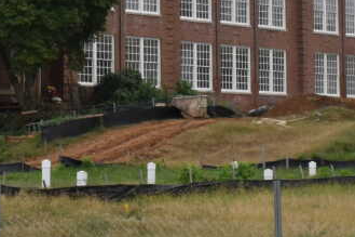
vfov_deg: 9.4
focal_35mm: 146
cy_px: 29
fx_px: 1439
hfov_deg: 14.0
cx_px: 69
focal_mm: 20
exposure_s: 1/400
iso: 800
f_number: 10
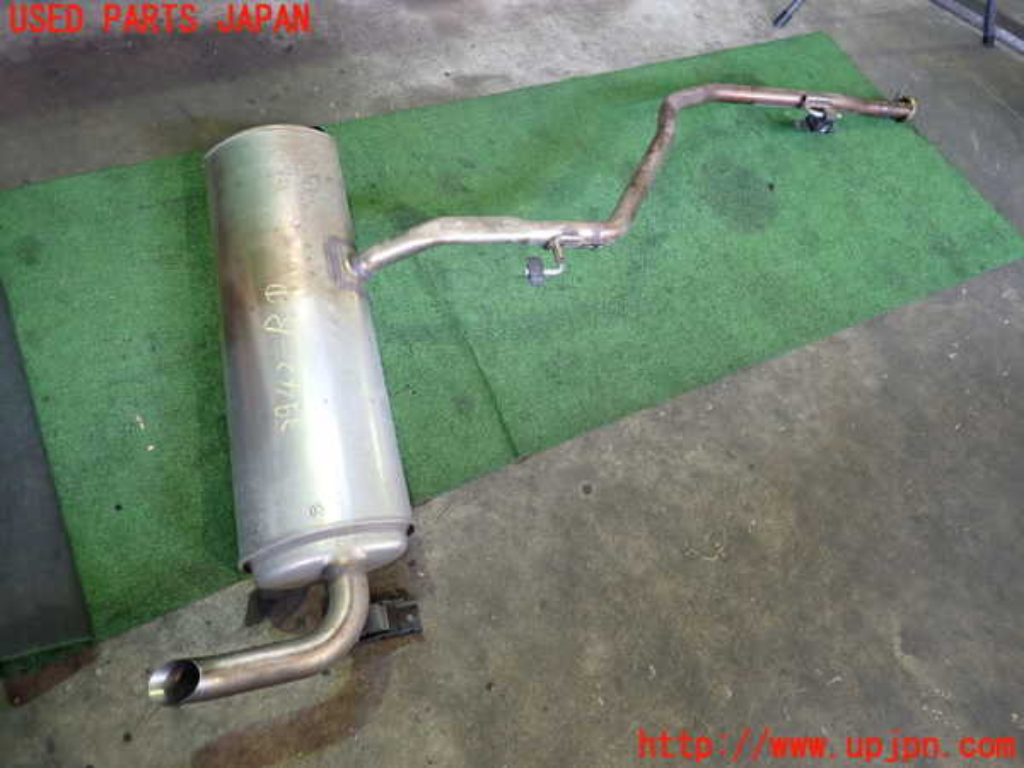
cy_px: 384
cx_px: 512
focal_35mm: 25
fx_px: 740
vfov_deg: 54.9
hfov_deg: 69.4
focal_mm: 4.5
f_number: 2
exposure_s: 1/30
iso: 320
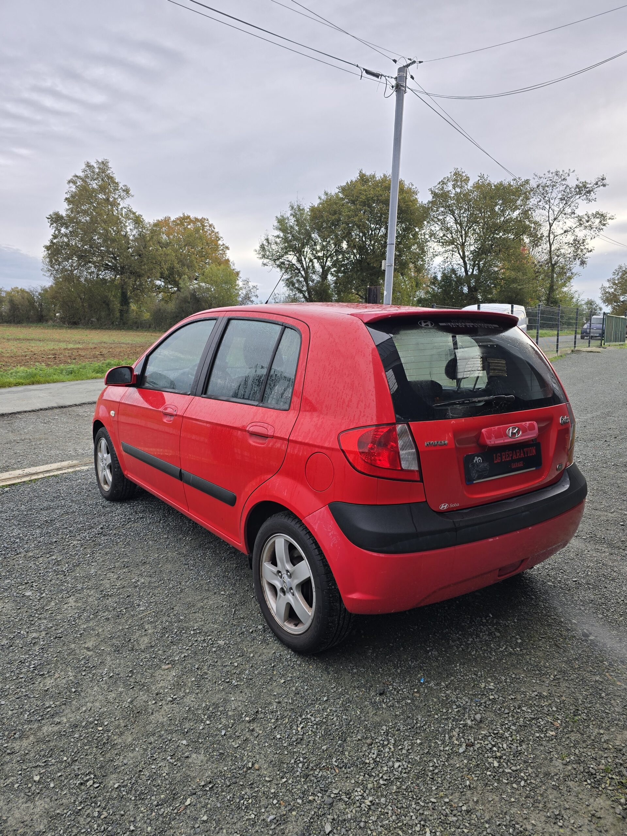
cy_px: 418
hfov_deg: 58.9
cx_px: 314
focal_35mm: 23
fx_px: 555
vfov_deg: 73.9
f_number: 1.7
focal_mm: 6.3
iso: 12
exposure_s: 1/199
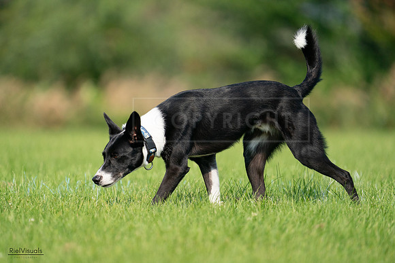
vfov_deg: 2.3
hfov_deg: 3.4
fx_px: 6585
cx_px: 198
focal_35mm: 600
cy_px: 132
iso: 1600
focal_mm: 600
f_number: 6.3
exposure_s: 1/4000
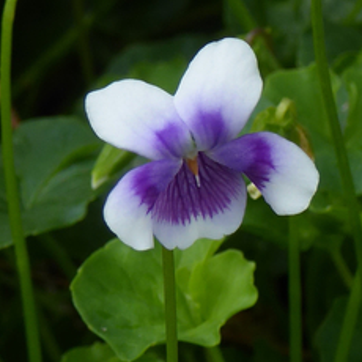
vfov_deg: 17.2
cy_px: 299
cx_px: 197
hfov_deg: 17.4
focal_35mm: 100
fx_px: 1183
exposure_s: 1/160
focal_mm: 11.7
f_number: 4.4
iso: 80
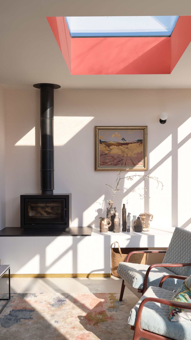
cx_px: 111
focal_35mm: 40
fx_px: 360
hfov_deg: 29.7
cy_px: 173
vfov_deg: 50.5
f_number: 8
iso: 100
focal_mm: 44.9
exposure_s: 1/90
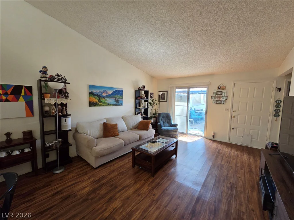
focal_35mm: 13
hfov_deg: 106.2
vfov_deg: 89.9
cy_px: 110
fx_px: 110
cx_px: 147
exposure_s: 1/100
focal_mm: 2.2
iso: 640
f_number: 2.2
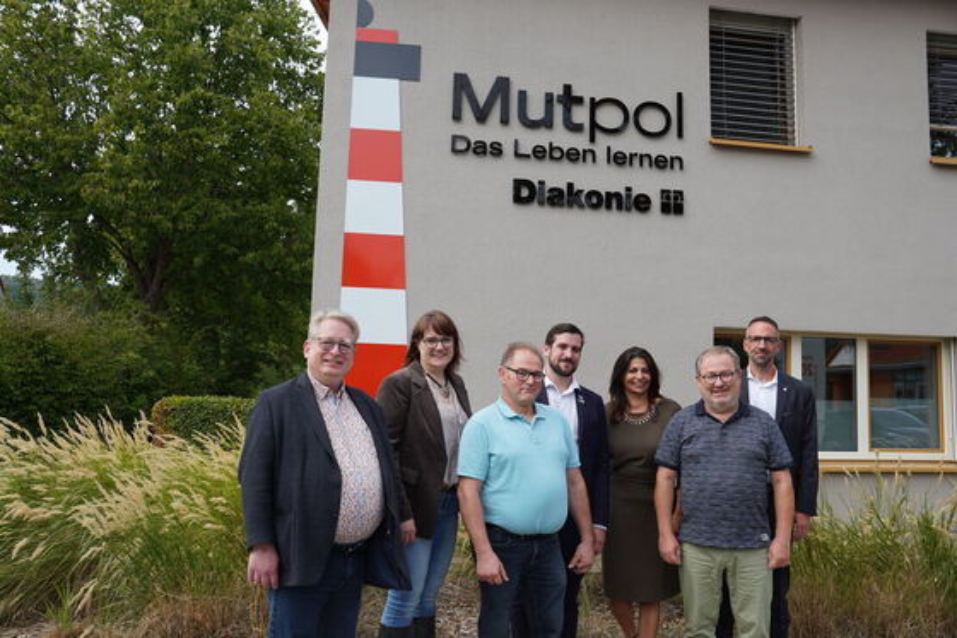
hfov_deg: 67.4
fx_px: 717
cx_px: 478
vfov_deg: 47.9
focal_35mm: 27
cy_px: 319
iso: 100
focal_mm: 18
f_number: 5
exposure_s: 1/250
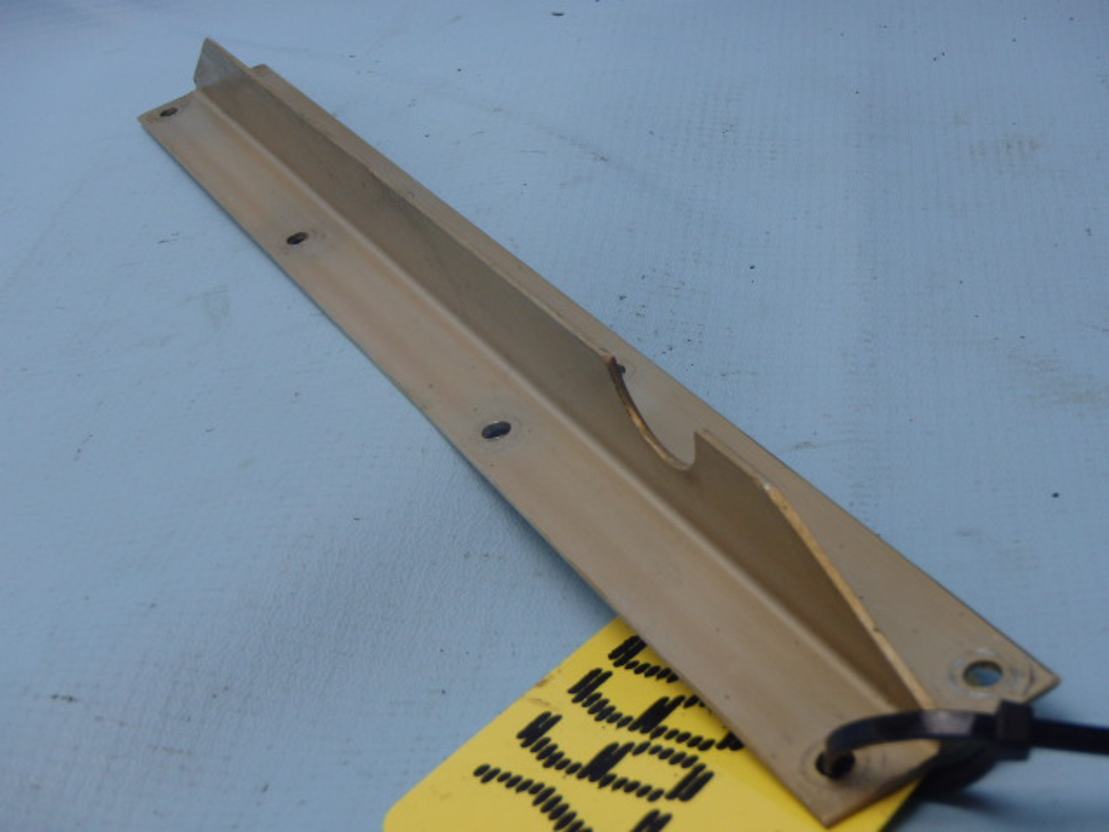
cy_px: 416
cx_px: 554
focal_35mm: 52
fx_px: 1666
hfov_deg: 36.8
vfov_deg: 28.0
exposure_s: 1/50
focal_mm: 9.4
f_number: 5
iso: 200
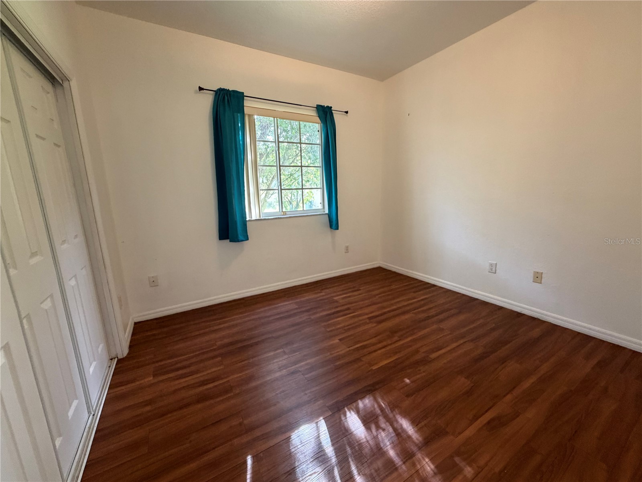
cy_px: 241
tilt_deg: -11.2
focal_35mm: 14
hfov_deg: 102.1
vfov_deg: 85.7
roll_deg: +2.3
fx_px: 260
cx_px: 321
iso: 400
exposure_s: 1/60
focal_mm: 2.22
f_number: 2.2
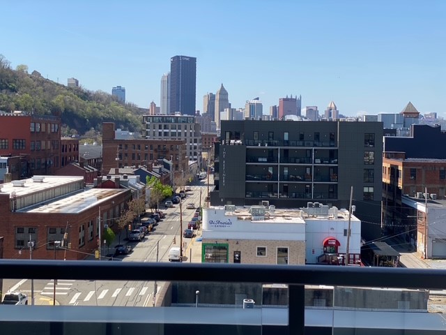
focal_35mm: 52
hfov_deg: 36.8
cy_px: 168
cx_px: 223
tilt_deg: -5.4
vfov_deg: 28.0
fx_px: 670
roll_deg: -1.3
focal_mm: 6
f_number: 2
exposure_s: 1/1332
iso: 20
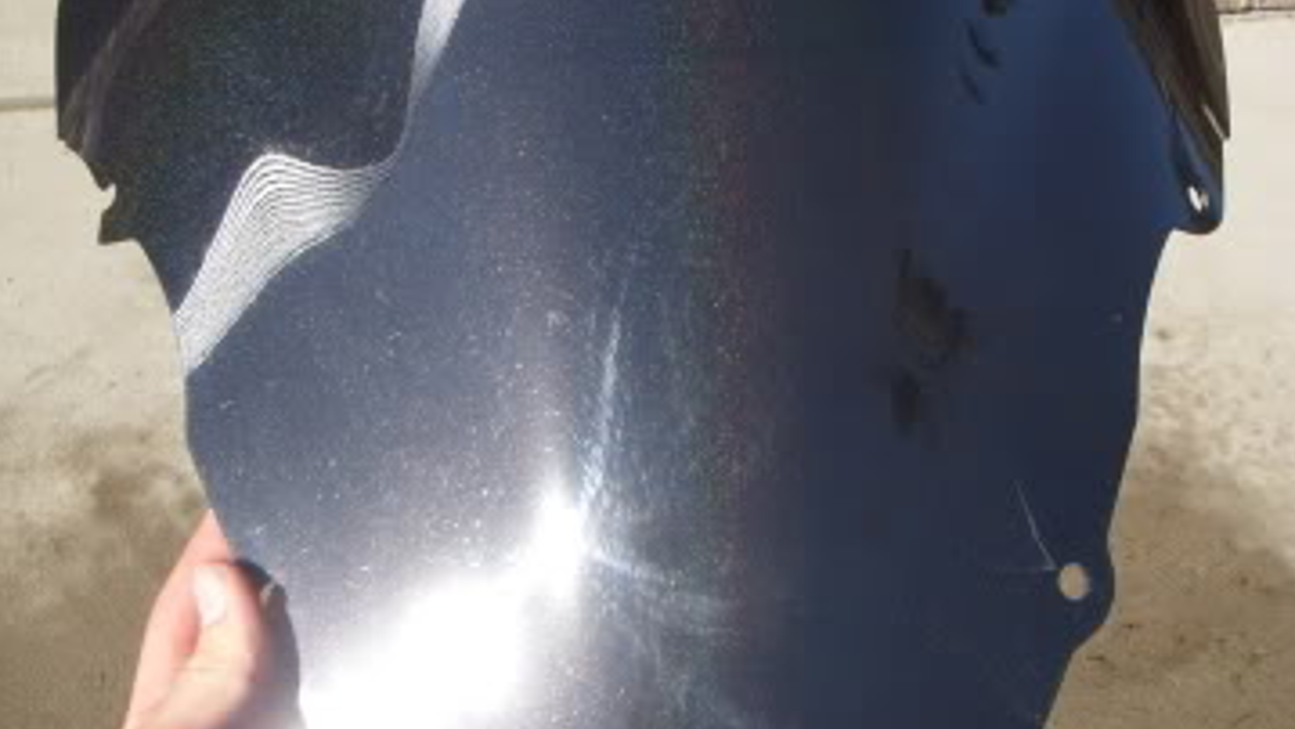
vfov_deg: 21.5
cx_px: 655
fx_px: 1923
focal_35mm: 56
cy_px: 346
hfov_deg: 37.2
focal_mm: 6.3
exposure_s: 1/800
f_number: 3.3
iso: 100
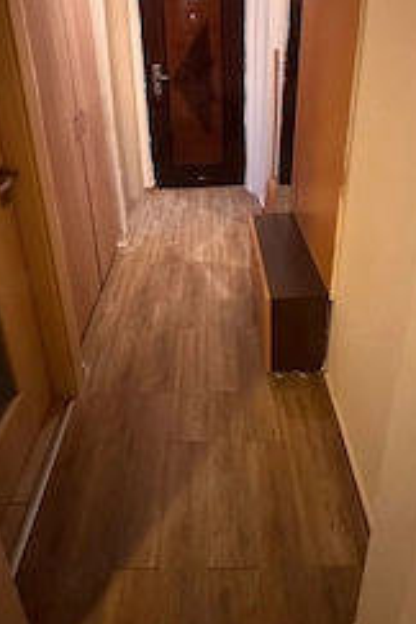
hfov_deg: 53.1
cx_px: 200
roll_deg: +1.8
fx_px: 416
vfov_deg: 69.3
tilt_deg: -19.3
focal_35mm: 24
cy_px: 162
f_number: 2.2
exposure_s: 1/33
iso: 1000
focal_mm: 2.22
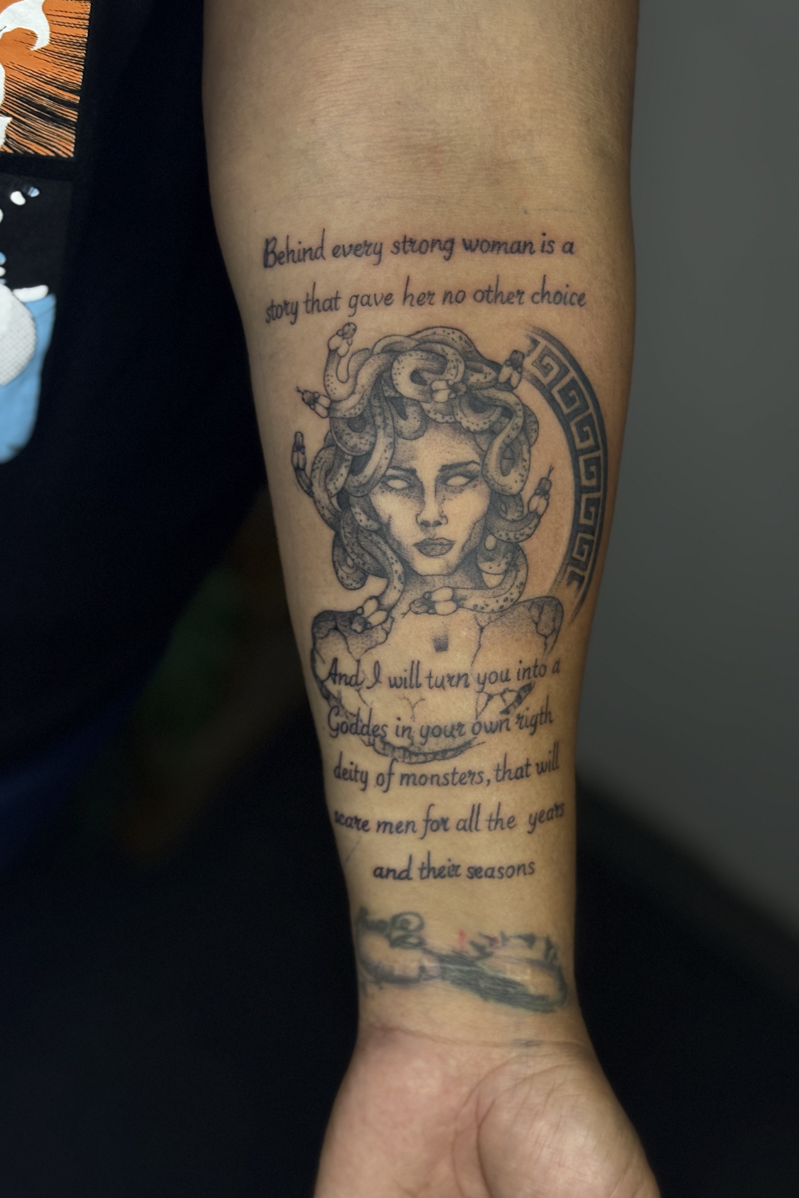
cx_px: 439
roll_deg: -27.7
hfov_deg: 24.6
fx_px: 1831
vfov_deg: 36.2
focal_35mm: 55
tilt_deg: -36.9
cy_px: 591
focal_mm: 5.96
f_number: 1.6
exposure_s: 1/56
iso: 160
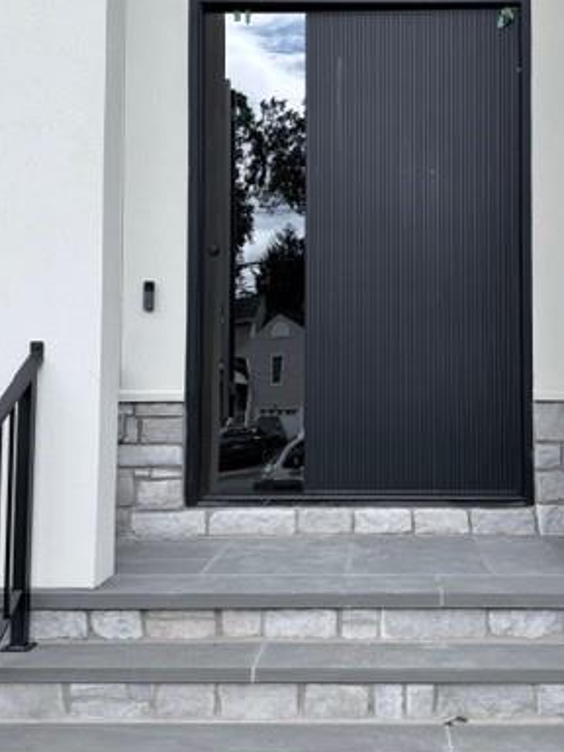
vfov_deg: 46.7
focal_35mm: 40
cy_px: 339
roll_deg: -0.7
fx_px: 869
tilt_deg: +4.9
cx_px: 370
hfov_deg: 35.6
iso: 80
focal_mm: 6.76
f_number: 1.78
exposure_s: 1/2801
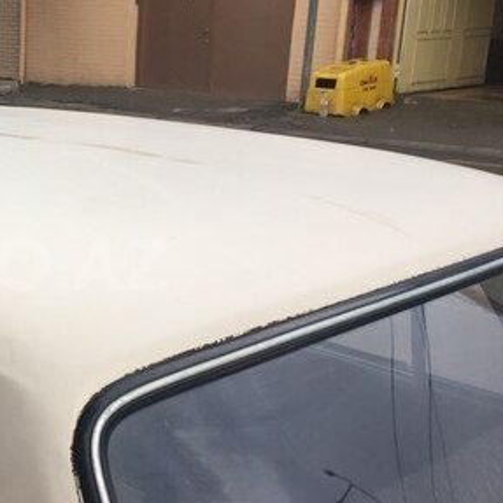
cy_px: 264
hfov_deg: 27.3
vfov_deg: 29.1
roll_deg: -1.0
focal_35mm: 59
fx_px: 970
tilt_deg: -16.6
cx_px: -12
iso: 32
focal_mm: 4.15
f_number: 2.2
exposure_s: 1/111
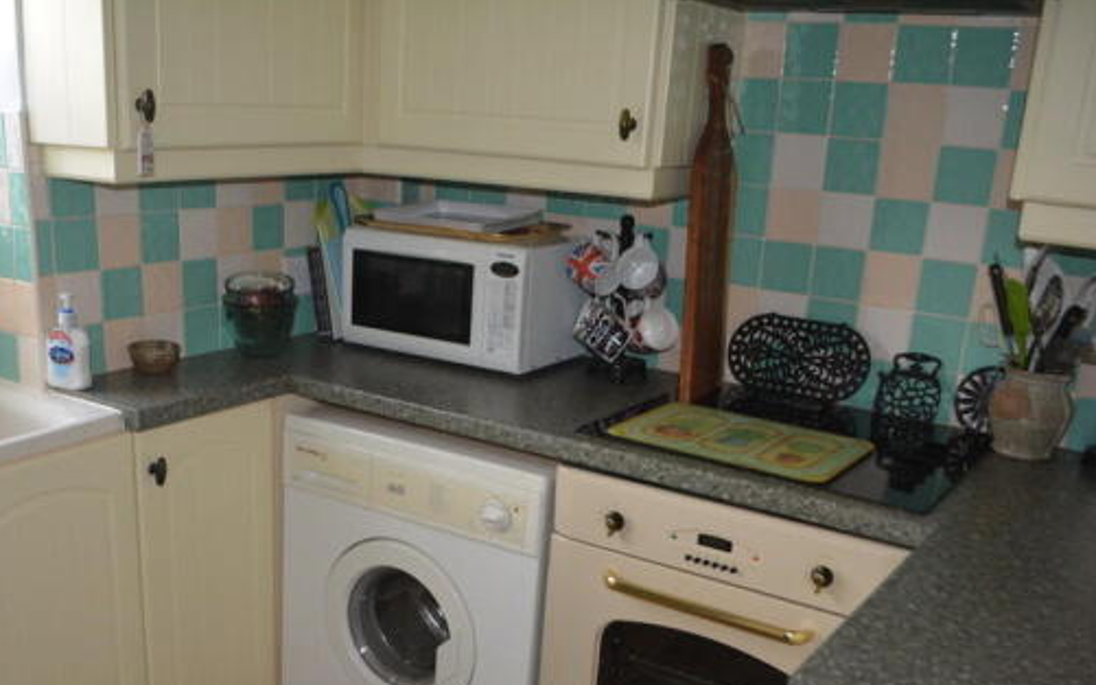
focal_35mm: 36
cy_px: 476
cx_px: 415
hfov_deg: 53.5
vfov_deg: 34.9
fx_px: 1075
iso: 1800
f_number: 3.5
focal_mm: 18
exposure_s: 1/60
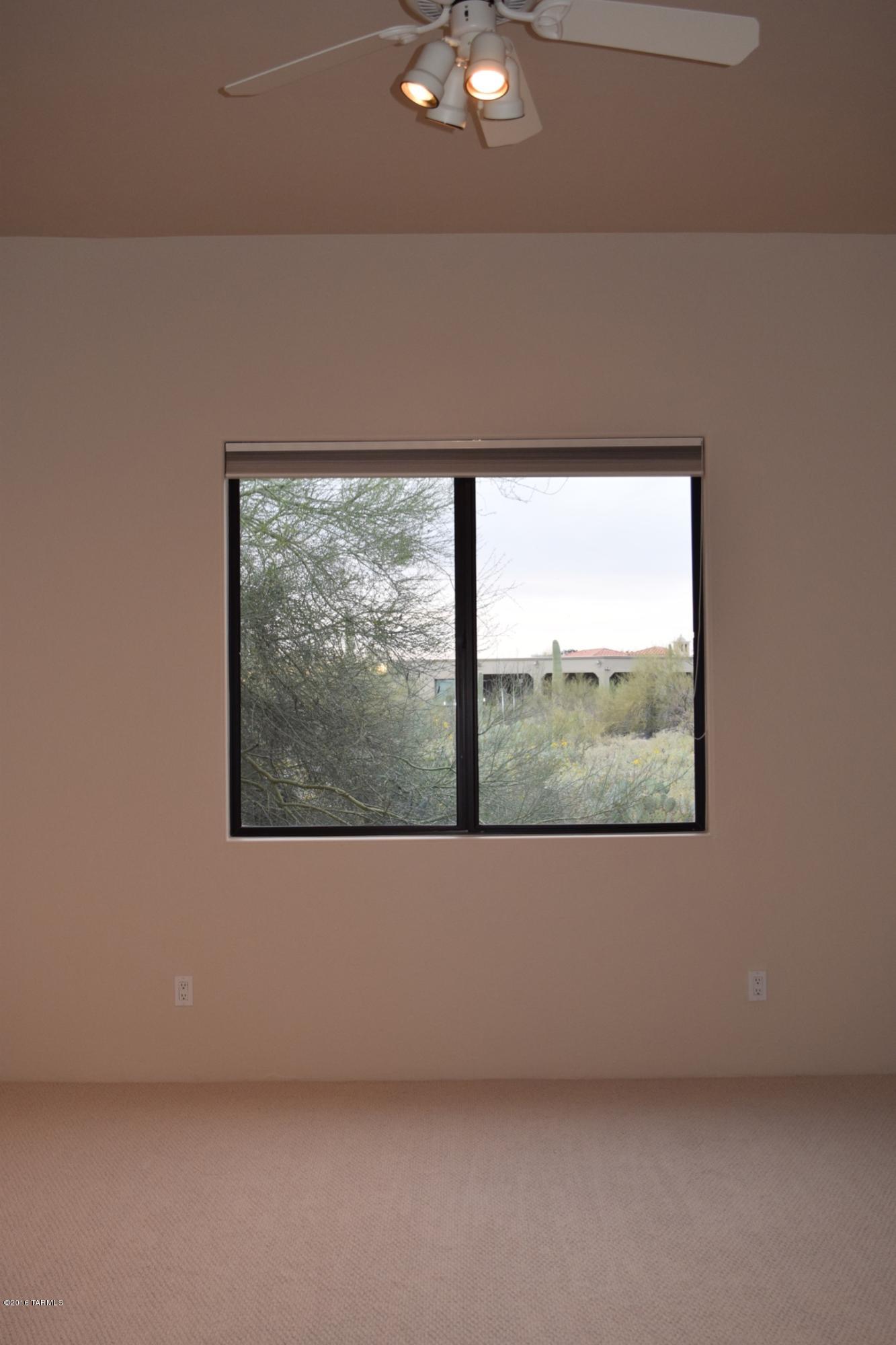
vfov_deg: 53.1
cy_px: 672
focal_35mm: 36
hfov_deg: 36.9
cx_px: 448
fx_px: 1344
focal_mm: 24
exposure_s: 1/100
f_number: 5
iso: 800
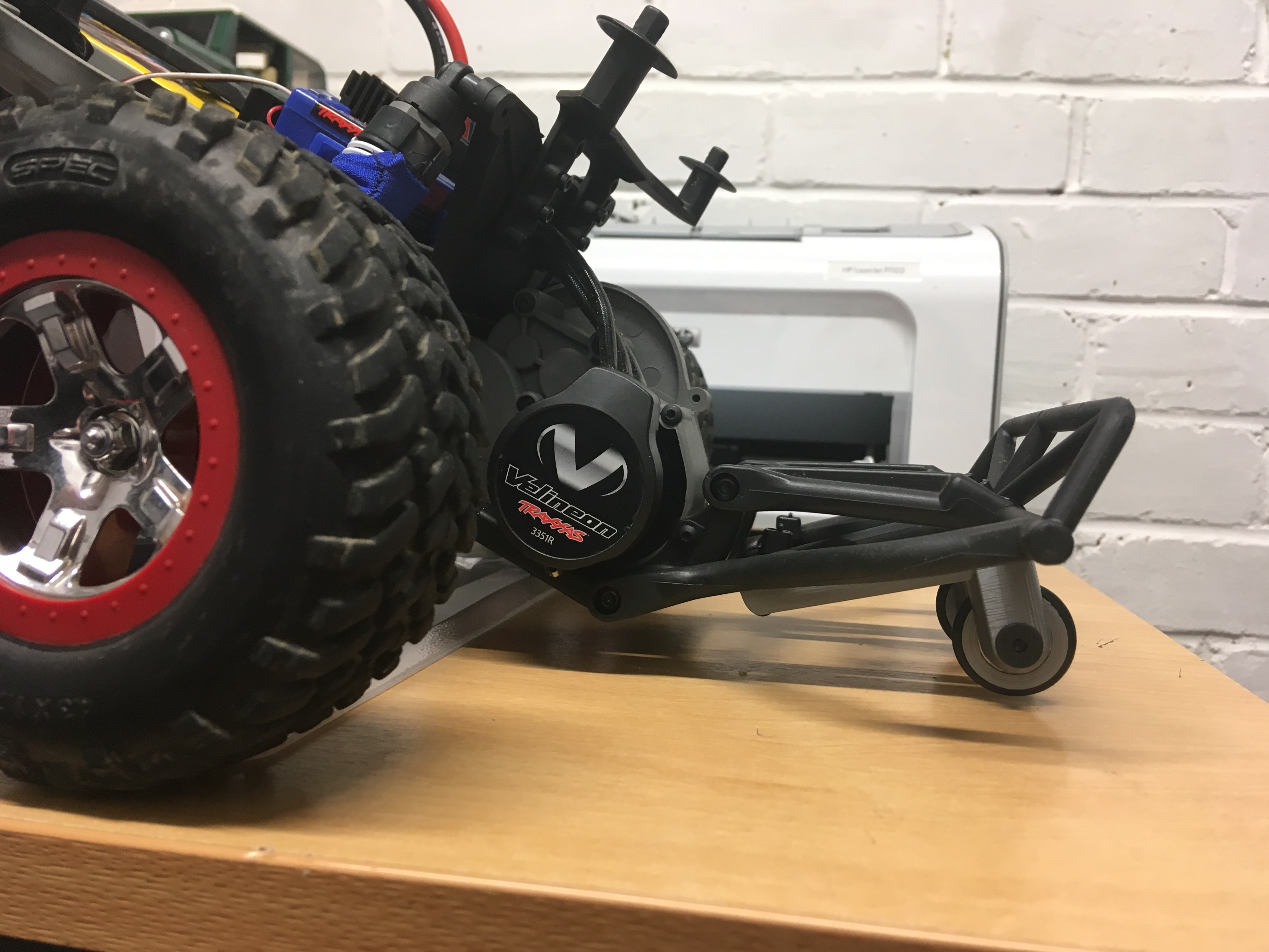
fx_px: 1063
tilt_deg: -4.4
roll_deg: -3.9
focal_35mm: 29
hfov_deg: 61.7
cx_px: 634
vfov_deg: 48.2
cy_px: 476
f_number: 2.2
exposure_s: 1/33
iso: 100
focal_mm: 4.15
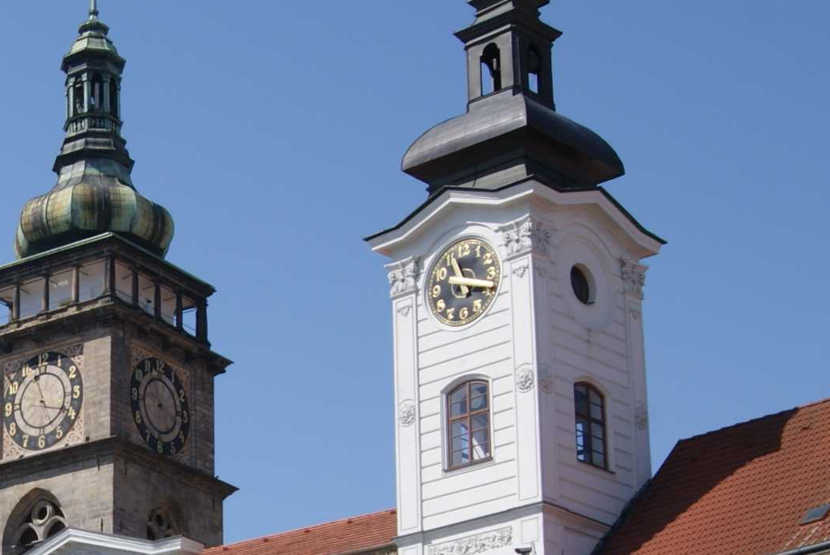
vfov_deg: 13.6
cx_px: 1
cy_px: 568
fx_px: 2284
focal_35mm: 99
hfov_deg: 20.0
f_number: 10
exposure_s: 1/160
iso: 100
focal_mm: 24
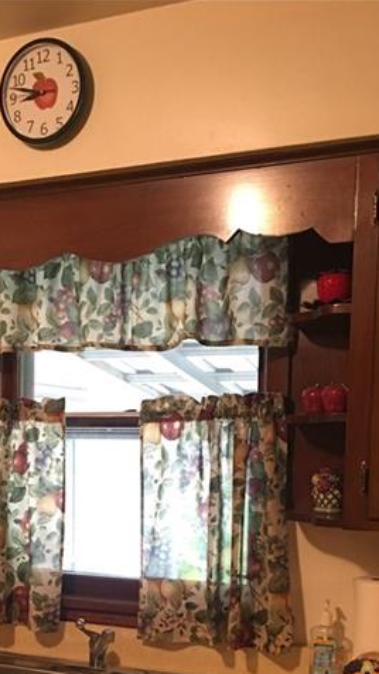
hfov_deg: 23.3
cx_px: 105
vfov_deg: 39.0
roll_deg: -1.1
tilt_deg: -4.1
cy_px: 542
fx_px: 911
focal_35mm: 51
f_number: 2.2
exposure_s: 1/15
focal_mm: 4.15
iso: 100
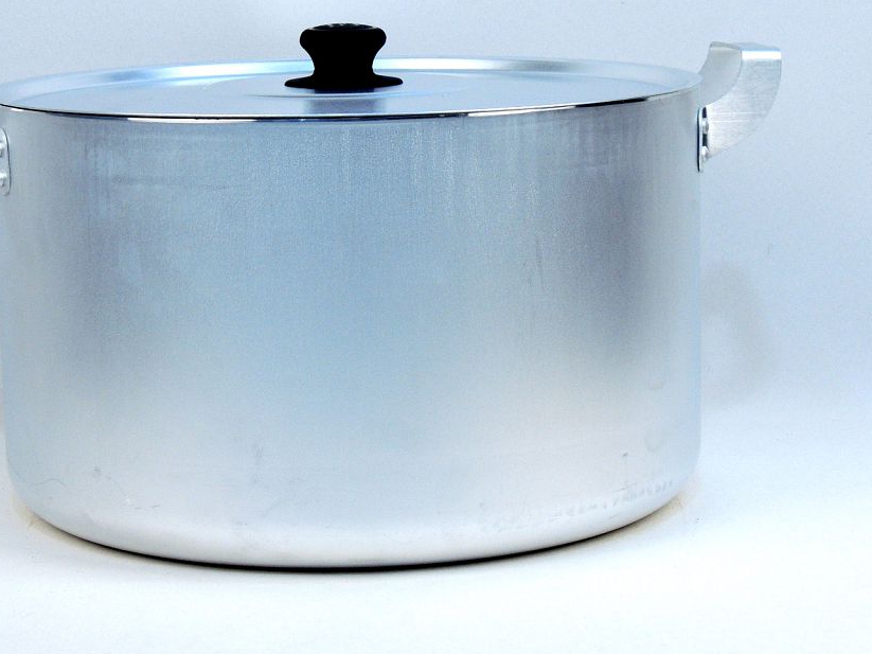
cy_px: 252
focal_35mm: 112
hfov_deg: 17.6
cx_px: 382
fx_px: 2821
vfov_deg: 13.2
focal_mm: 16
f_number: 6.4
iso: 200
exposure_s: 1/60
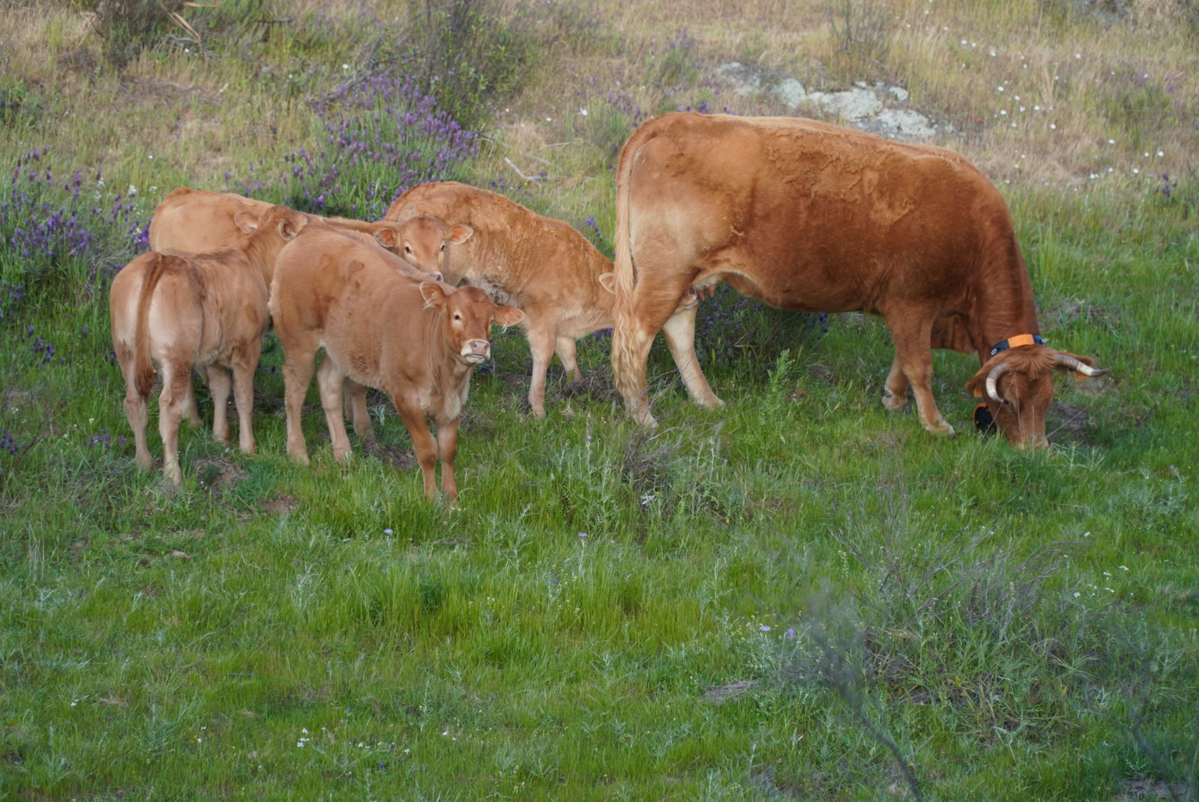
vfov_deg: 8.7
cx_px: 600
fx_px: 5249
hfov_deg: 13.0
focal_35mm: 158
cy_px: 401
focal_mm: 105
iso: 160
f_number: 4
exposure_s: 1/200
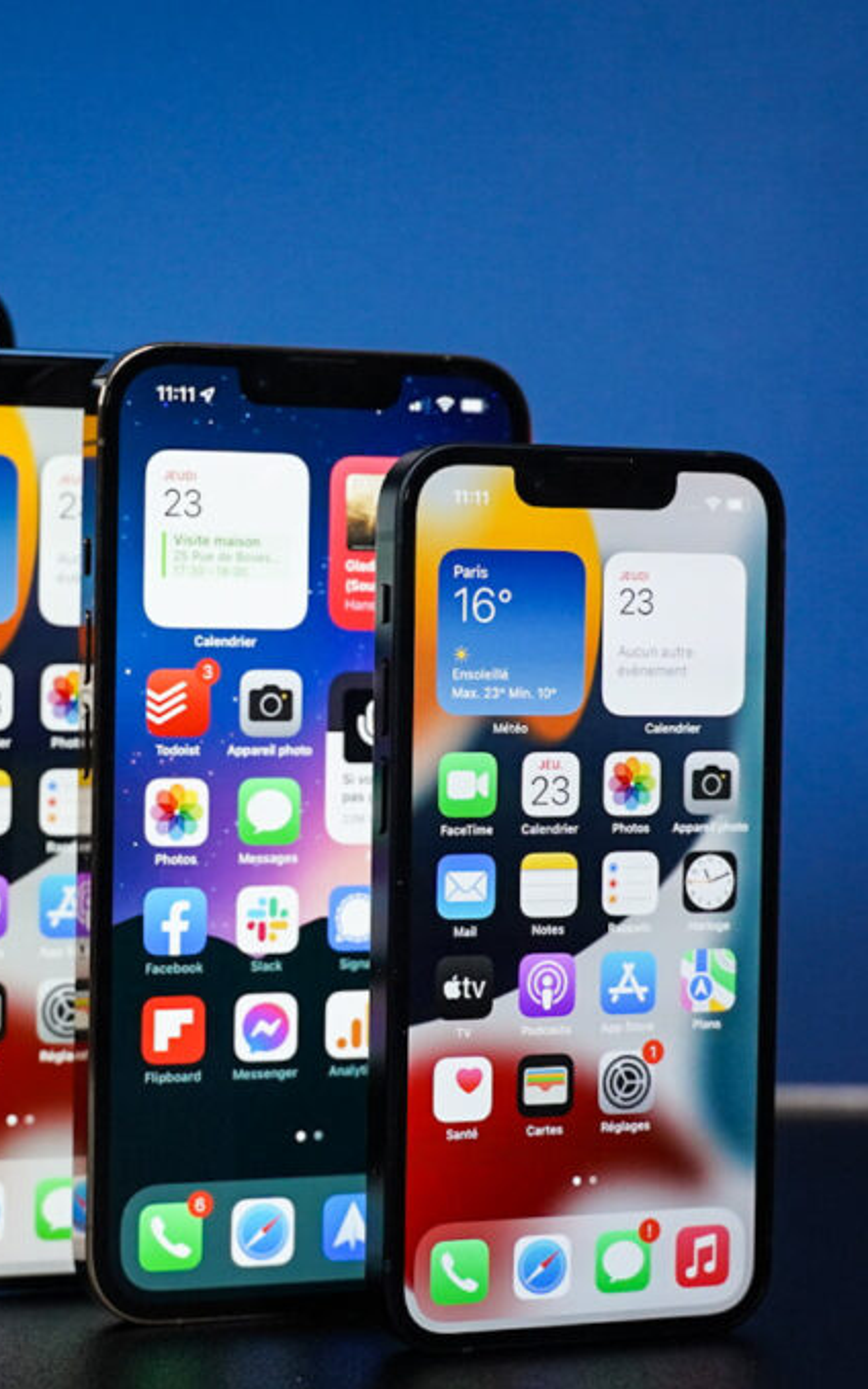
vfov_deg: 25.8
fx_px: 3027
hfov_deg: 16.2
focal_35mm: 80
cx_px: 135
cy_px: 697
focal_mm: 35
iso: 1600
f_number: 3.2
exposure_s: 1/200
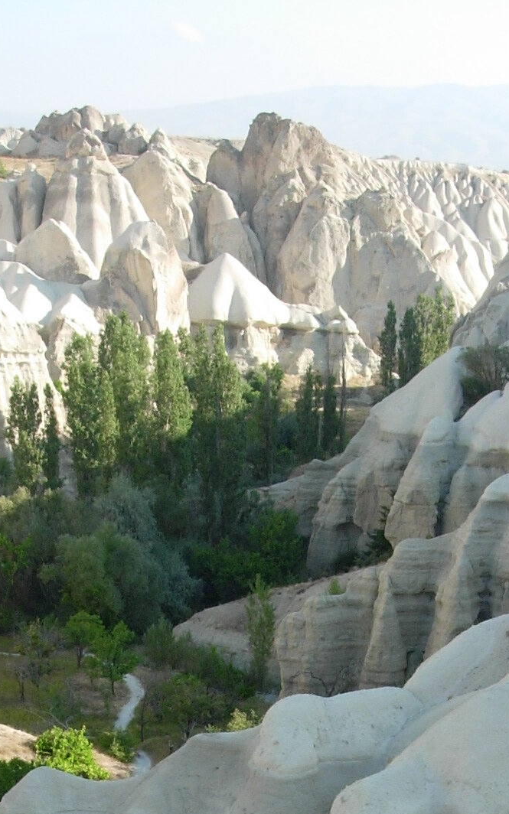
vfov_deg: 22.9
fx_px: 1909
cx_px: 288
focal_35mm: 86
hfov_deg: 15.2
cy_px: 856
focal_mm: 7.8
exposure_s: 1/264
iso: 79
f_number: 4.8
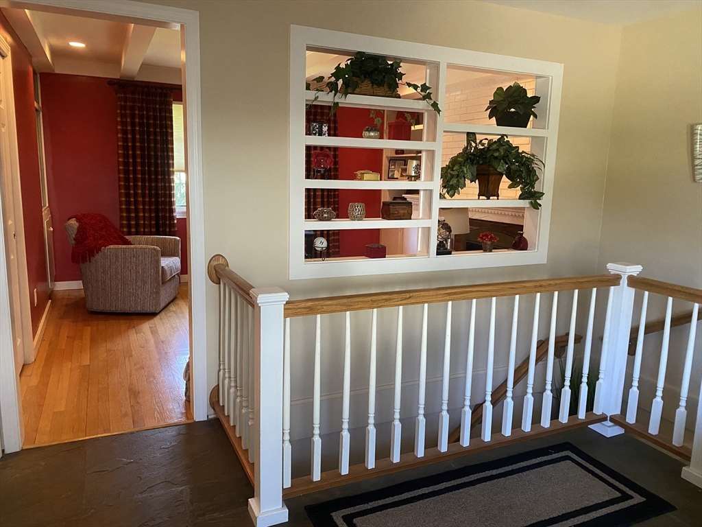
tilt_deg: -10.5
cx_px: 351
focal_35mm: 26
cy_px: 264
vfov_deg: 53.1
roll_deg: -1.4
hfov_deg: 67.3
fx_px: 527
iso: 400
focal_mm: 4.25
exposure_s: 1/60
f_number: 1.8
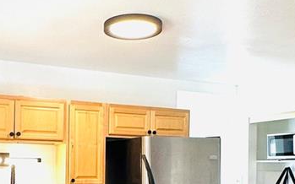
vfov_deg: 24.5
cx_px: 79
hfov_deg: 38.7
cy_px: 172
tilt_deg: +1.1
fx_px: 410
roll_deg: -0.6
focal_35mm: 51
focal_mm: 2.22
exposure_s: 1/120
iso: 160
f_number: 2.2
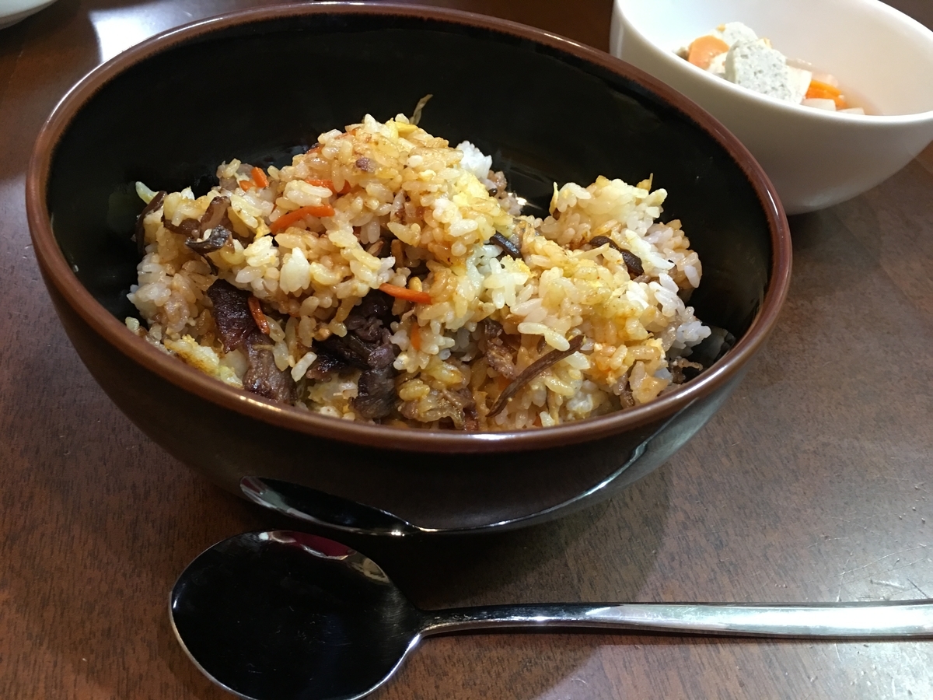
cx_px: 466
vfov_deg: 48.2
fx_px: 782
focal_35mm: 29
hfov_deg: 61.7
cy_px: 350
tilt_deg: -42.9
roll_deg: -9.7
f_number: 2.2
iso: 125
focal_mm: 4.15
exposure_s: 1/15
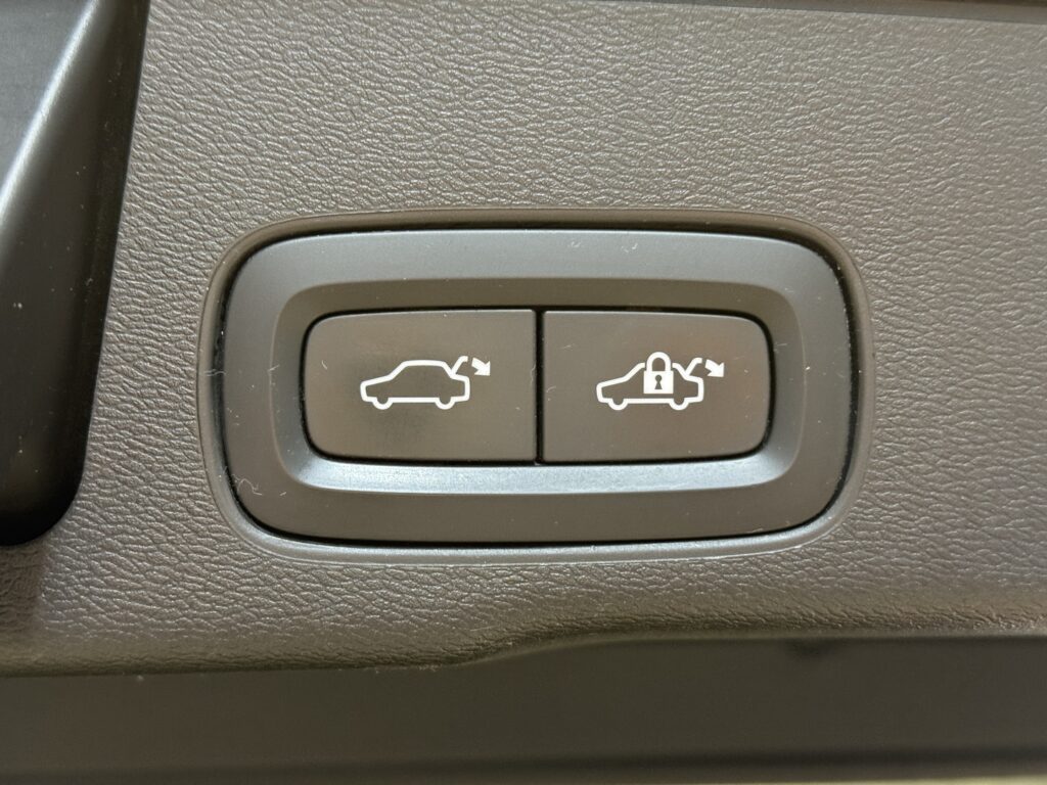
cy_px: 392
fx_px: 1452
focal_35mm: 48
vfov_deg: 30.3
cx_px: 524
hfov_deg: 39.7
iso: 320
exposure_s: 1/36
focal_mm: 6.76
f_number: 1.78
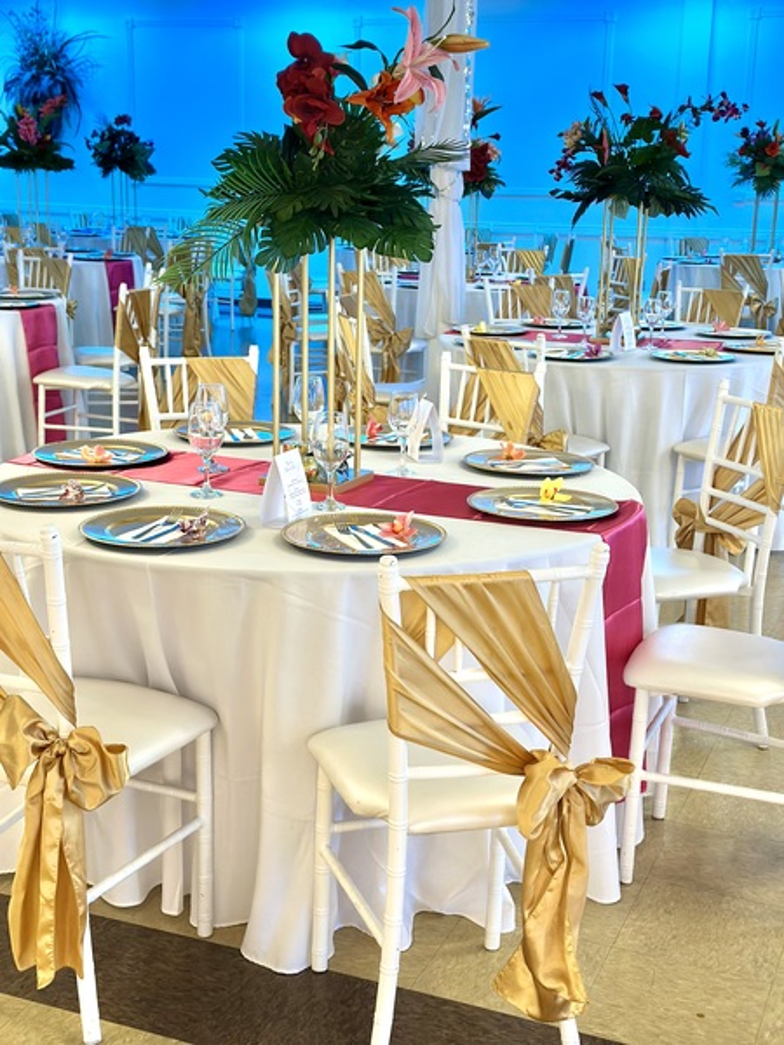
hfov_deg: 30.3
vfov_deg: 39.7
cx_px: 392
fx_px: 1450
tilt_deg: -13.6
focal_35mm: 48
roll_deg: -1.1
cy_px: 522
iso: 250
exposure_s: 1/40
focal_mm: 6.86
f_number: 1.78
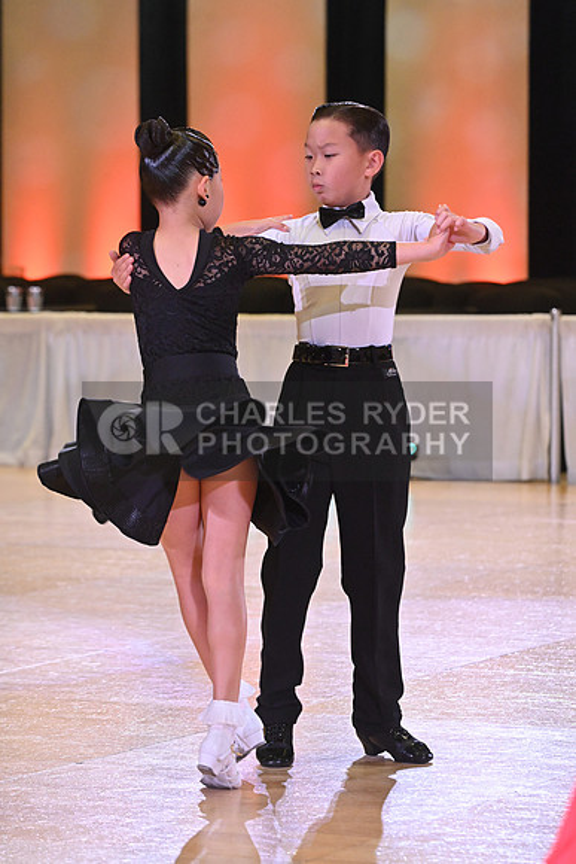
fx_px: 3837
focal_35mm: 160
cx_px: 288
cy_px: 432
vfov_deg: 12.8
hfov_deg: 8.6
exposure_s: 1/400
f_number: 7.1
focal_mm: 160
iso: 4000
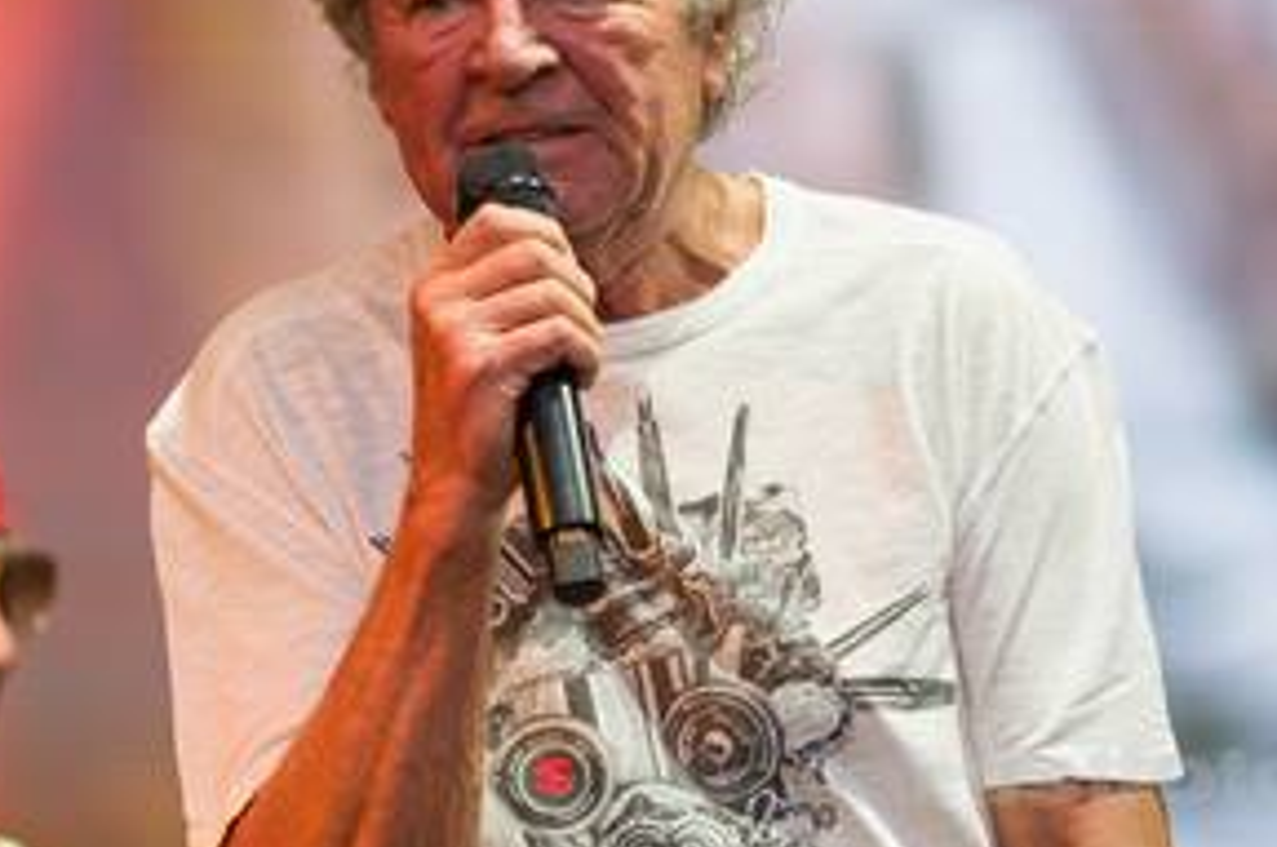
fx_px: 26595
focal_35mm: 751
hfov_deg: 2.8
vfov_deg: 1.8
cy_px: 455
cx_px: 820
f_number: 2.8
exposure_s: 1/1000
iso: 800
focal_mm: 300
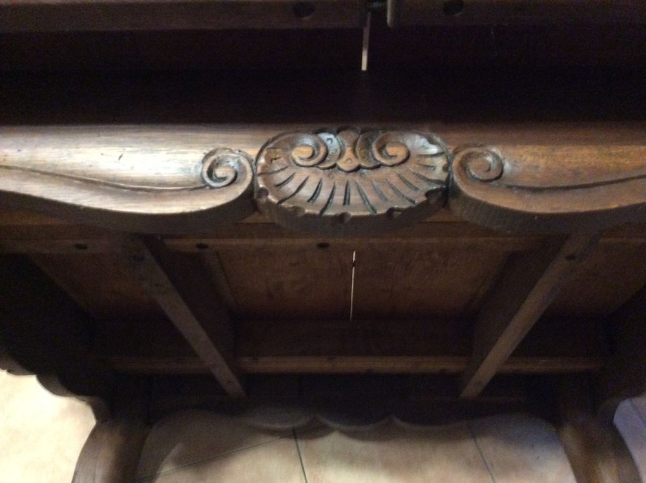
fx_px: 596
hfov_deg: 56.9
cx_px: 323
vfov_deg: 44.1
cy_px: 242
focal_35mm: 32
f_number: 2.4
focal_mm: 3.3
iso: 500
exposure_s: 1/17
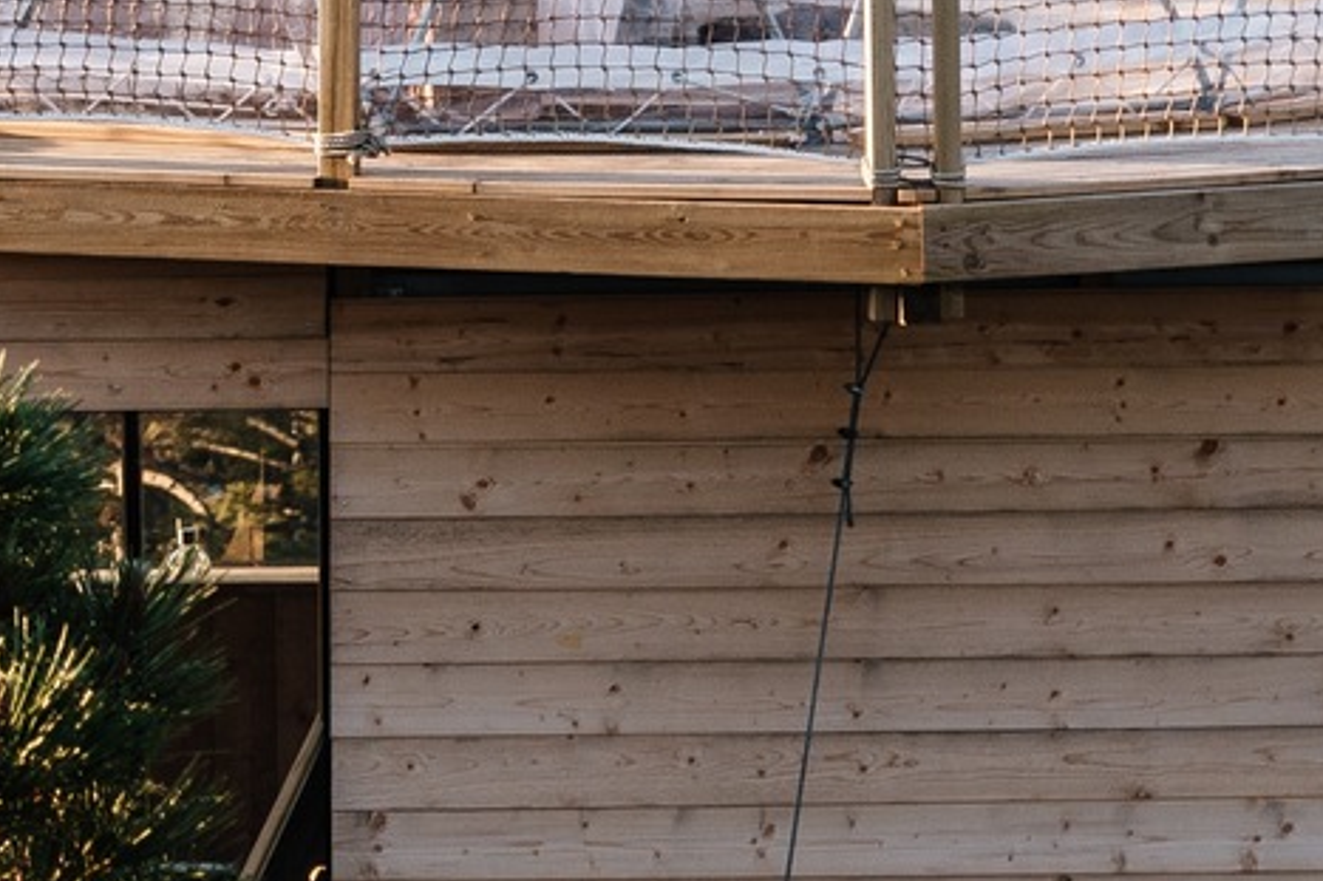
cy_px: -534
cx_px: -487
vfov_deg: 3.8
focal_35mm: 364
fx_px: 13372
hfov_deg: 5.6
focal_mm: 85
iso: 360
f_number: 8
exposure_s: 1/160
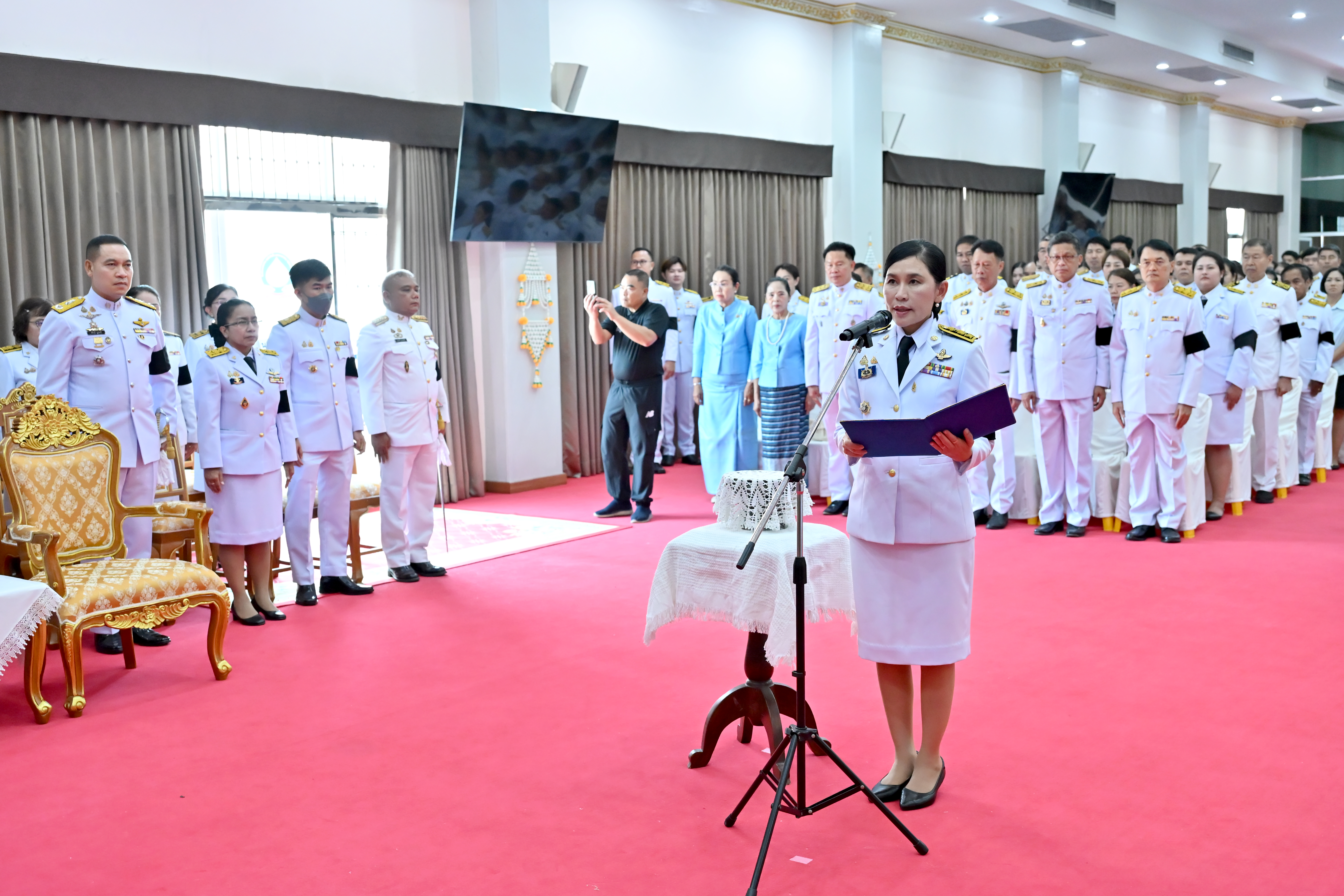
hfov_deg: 49.6
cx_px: 672
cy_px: 448
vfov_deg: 34.2
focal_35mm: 39
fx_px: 1456
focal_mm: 39
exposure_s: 1/160
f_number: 4
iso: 3200
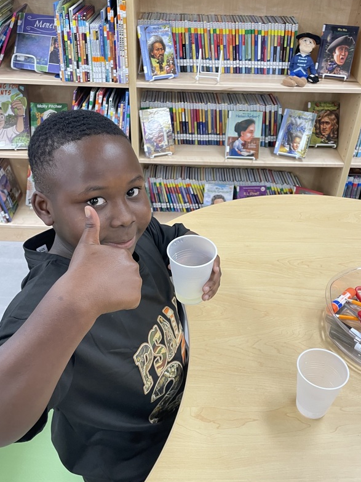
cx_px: 187
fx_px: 473
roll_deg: +0.9
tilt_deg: -38.0
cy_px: 247
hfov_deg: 41.8
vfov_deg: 54.0
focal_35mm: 34
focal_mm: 4.2
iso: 80
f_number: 1.6
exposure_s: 1/60
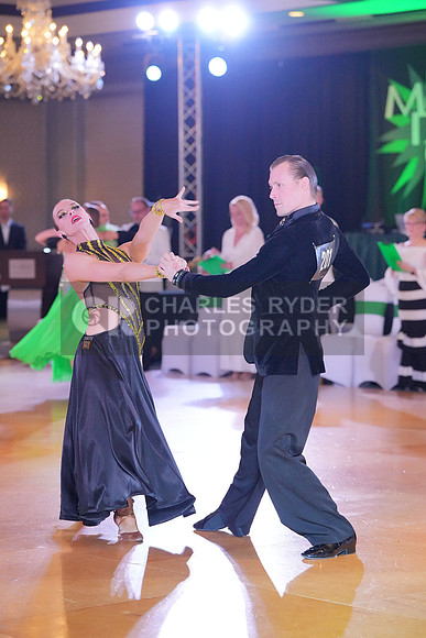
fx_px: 1969
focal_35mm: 111
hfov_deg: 12.3
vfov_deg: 18.4
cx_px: 213
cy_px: 319
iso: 6400
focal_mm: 111
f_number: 3.5
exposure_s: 1/500
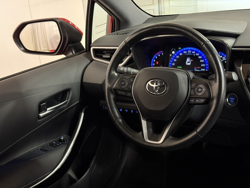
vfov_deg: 30.3
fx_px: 347
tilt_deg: -19.2
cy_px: 94
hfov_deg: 39.7
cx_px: 125
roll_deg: +5.9
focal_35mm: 48
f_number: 1.78
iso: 250
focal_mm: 6.76
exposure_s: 1/33
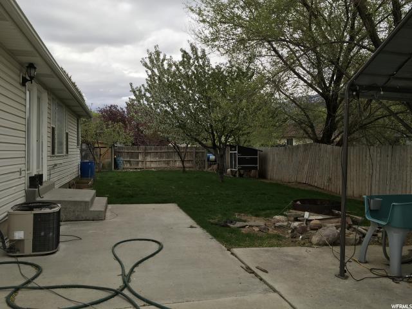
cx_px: 206
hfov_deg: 61.7
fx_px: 345
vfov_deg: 48.2
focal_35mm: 29
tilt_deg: +0.5
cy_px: 154
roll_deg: +0.2
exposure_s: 1/227
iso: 25
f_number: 2.2
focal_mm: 4.15
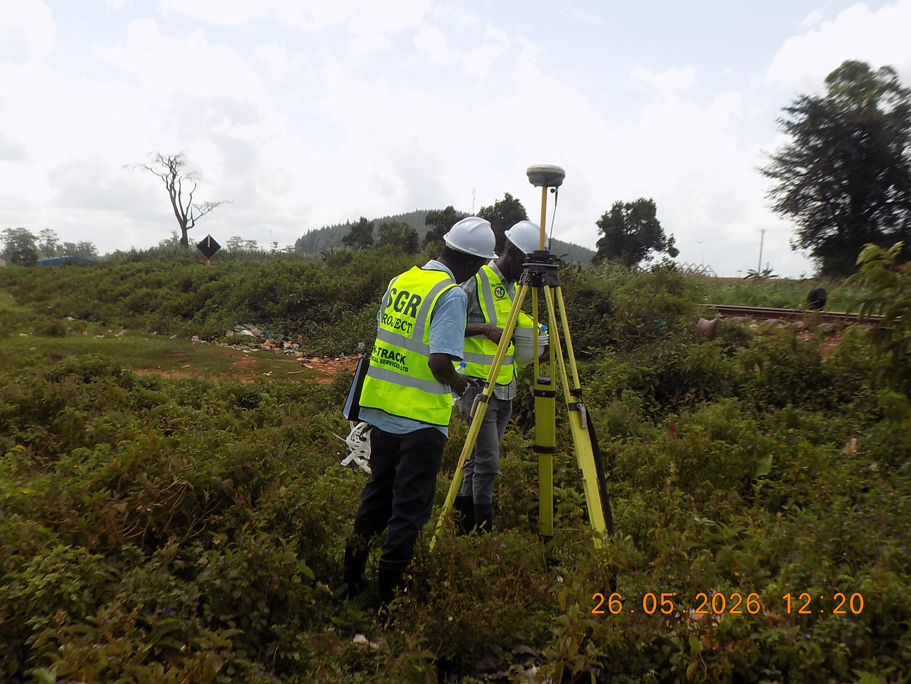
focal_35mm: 34
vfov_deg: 41.8
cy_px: 342
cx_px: 456
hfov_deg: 54.0
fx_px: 895
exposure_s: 1/640
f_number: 3.4
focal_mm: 6.1
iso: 80
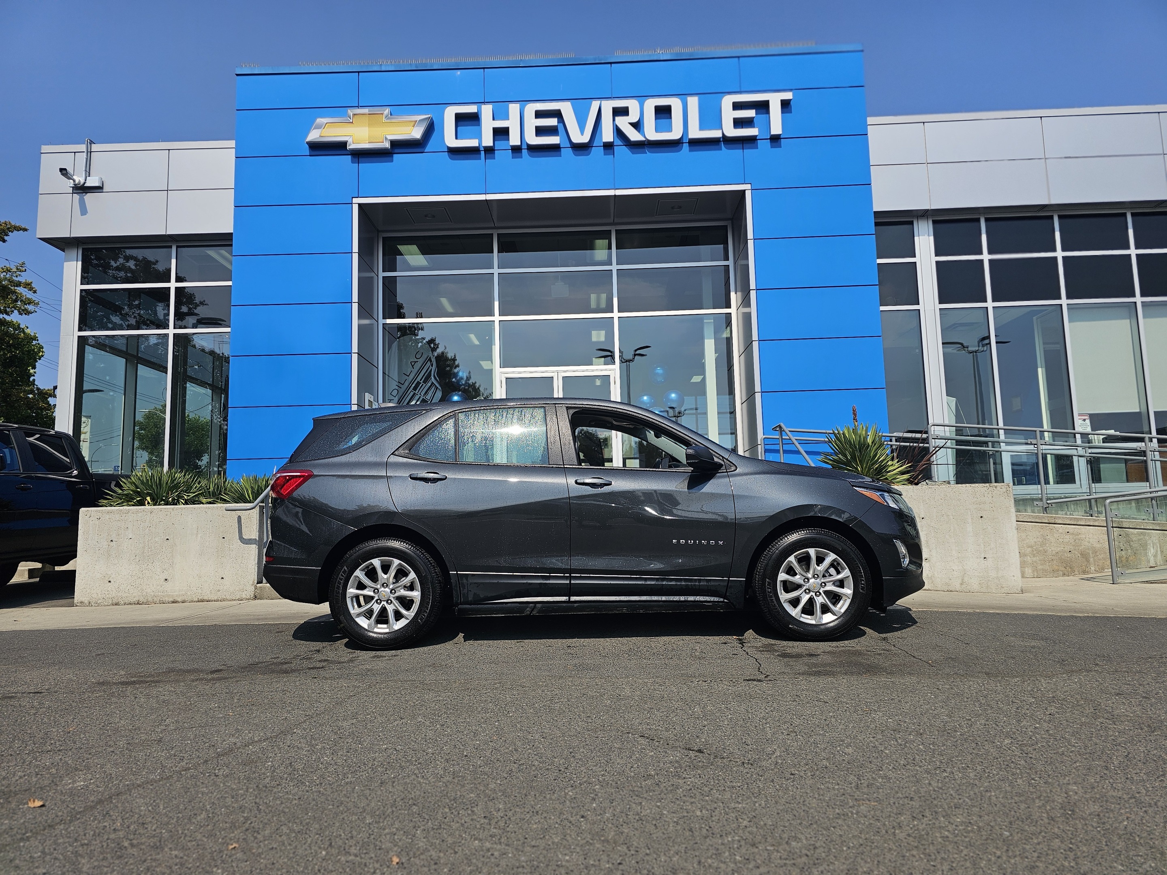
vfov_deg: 58.9
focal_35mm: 23
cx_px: 584
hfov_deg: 73.9
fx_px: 775
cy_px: 438
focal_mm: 6.3
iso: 10
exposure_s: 1/1135
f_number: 1.7
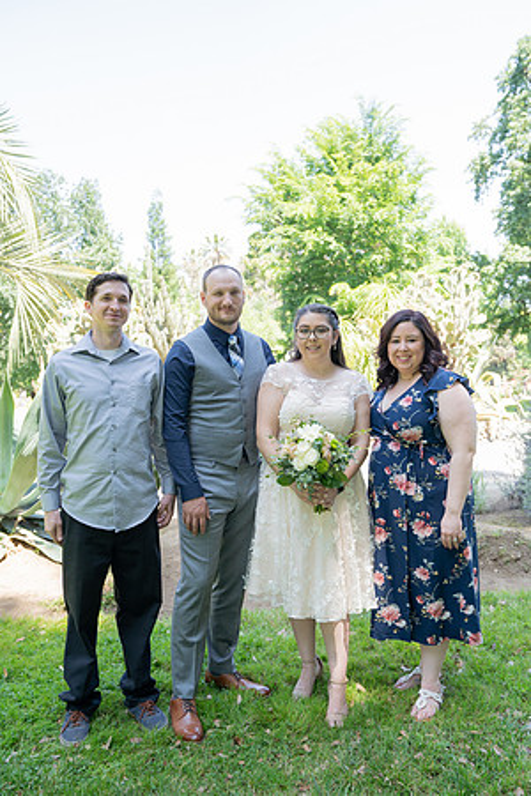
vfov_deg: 58.7
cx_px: 266
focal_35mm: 32
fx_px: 708
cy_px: 398
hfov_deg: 41.1
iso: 250
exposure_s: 1/250
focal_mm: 32
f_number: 4
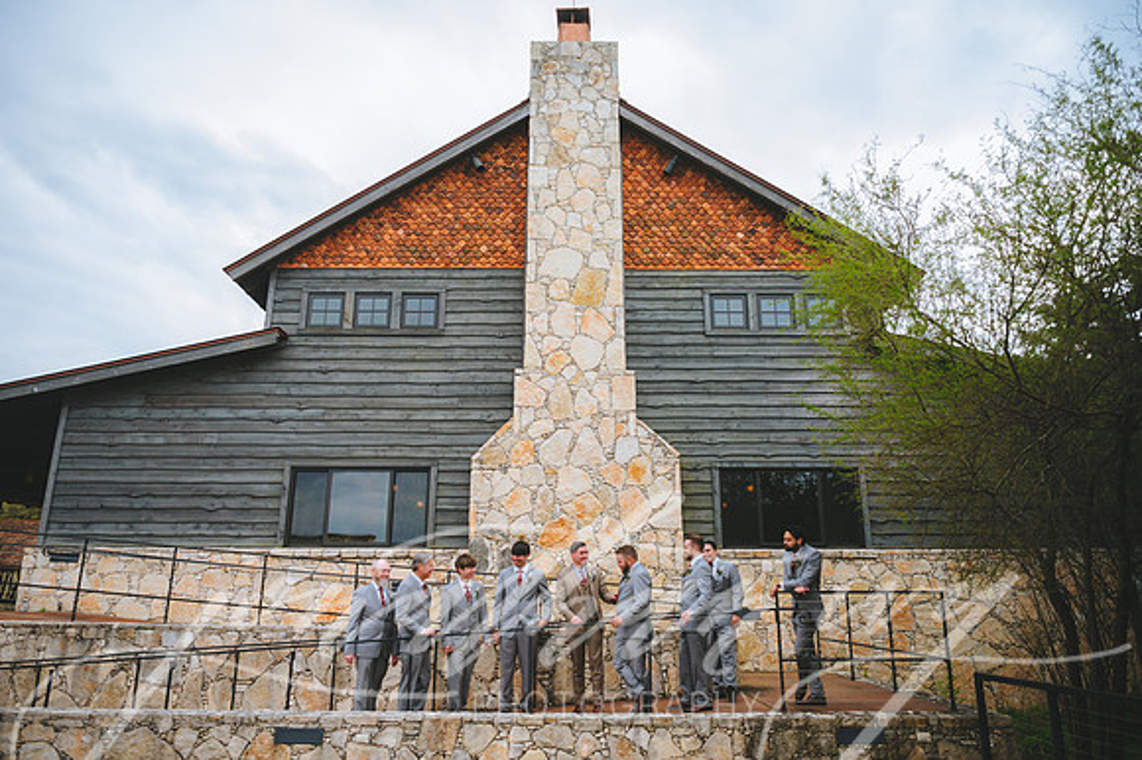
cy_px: 380
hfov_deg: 73.8
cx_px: 571
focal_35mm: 24
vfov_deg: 53.1
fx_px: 761
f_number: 2.8
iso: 200
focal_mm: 24
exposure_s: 1/800
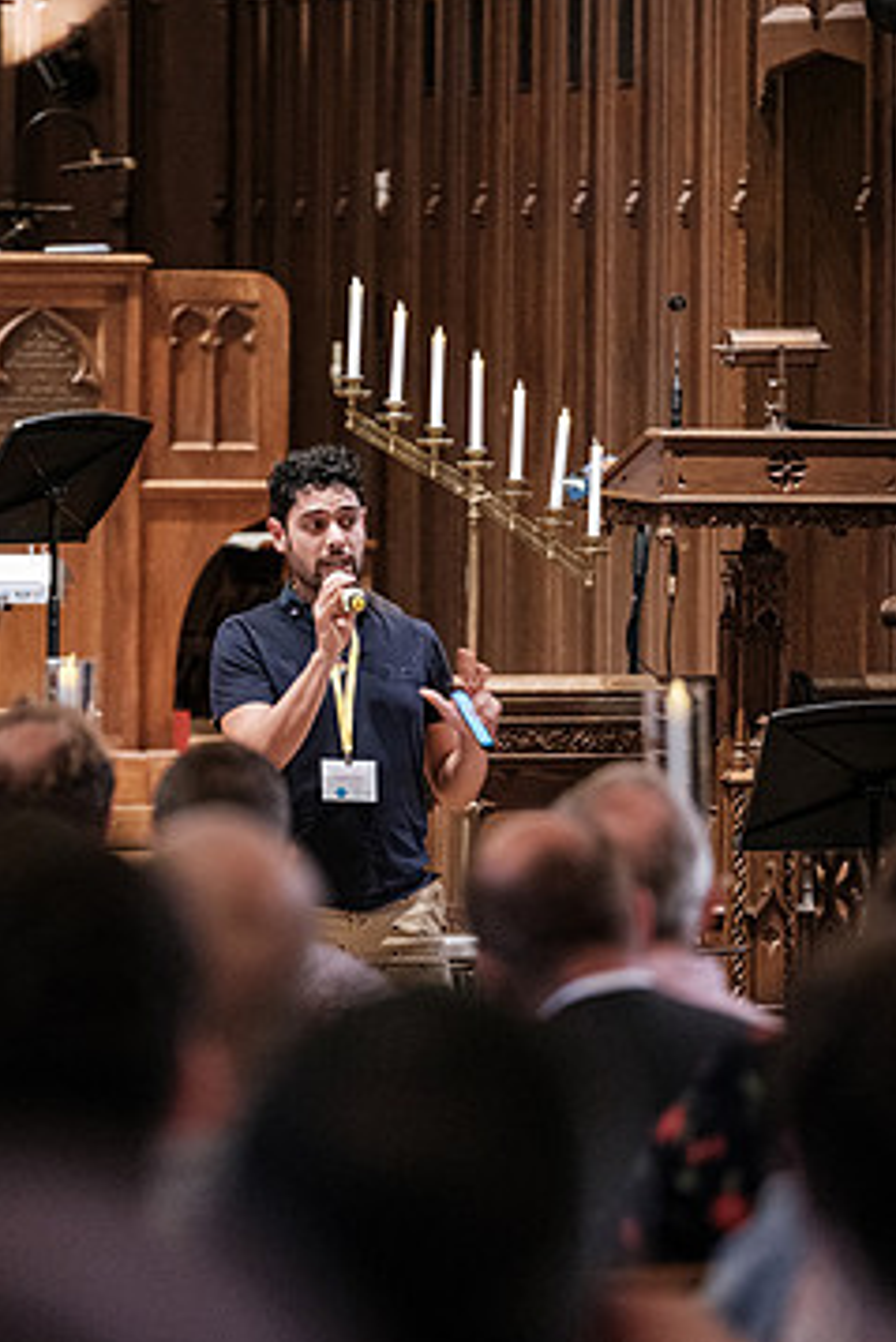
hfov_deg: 5.2
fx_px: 9846
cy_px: 712
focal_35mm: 264
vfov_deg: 7.8
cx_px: 349
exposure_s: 1/40
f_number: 2.8
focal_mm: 140
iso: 3200
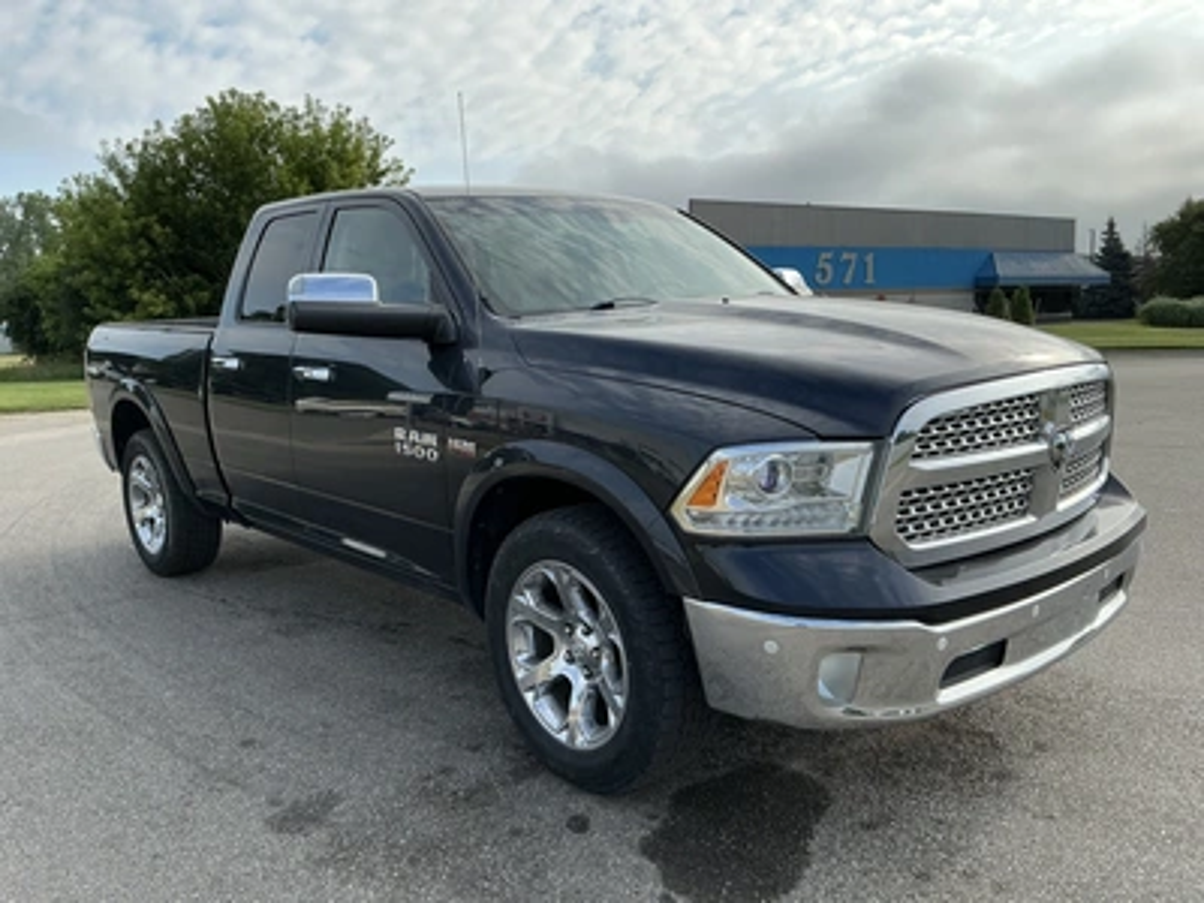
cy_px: 452
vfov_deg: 49.7
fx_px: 974
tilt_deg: -6.9
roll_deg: +2.6
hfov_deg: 63.4
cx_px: 602
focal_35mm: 28
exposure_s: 1/1377
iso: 25
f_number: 1.8
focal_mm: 3
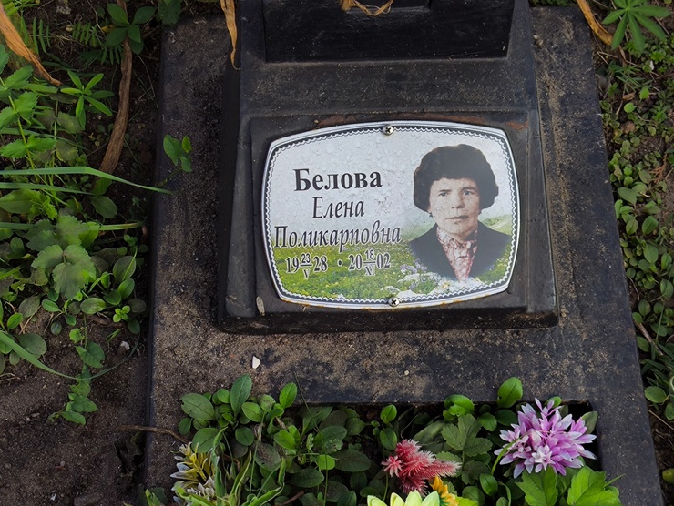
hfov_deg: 35.5
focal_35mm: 54
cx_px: 315
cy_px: 244
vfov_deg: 27.1
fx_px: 1052
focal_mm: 4.71
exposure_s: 1/662
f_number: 1.7
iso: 50
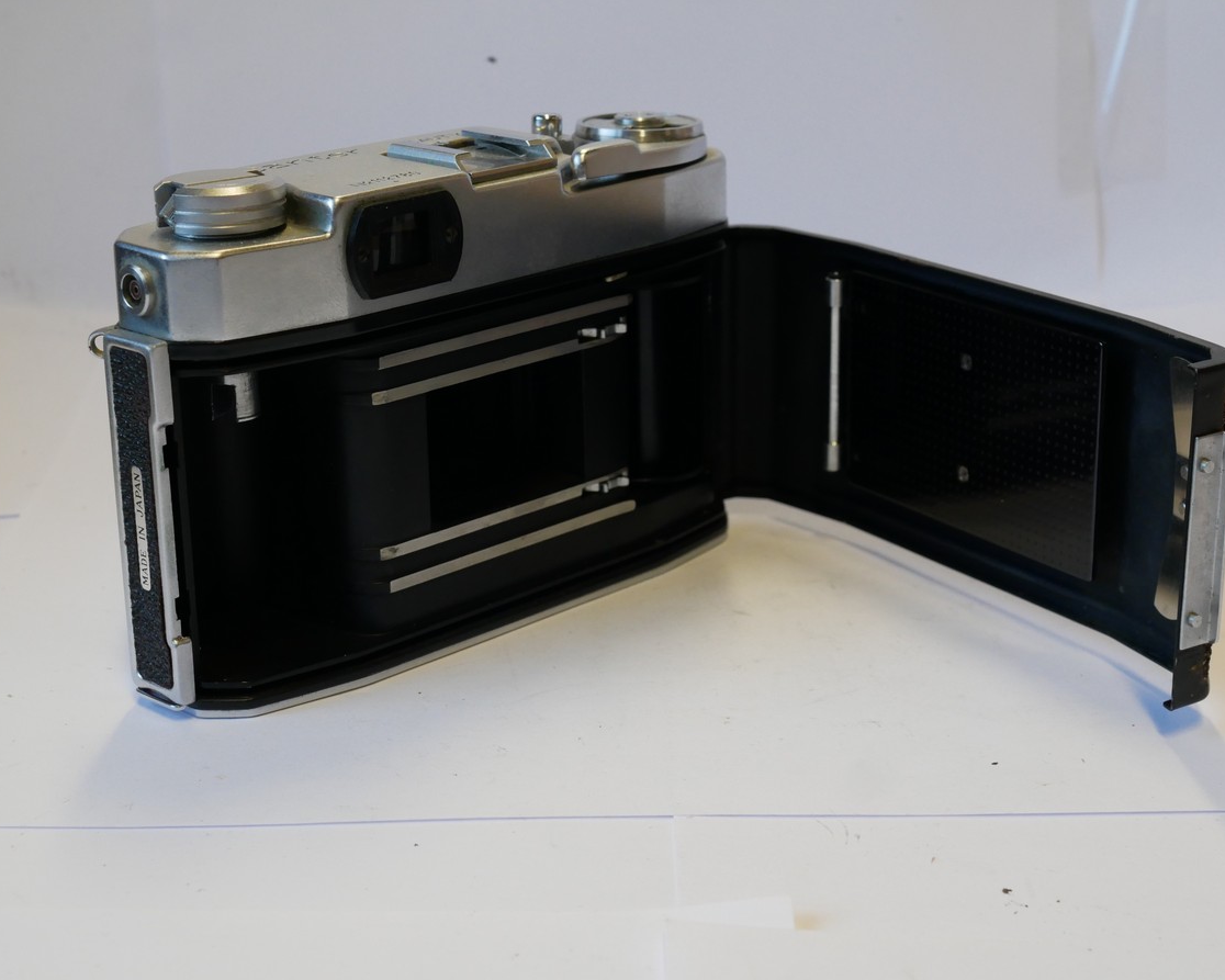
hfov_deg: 30.0
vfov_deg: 24.2
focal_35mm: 63
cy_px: 492
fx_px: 2284
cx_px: 625
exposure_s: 1/60
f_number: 8
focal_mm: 30
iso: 1000
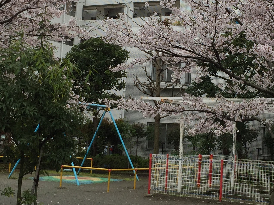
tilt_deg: +3.9
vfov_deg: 19.9
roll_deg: -2.9
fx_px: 586
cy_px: 86
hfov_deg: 26.3
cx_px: 168
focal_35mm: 74
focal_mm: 4.15
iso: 32
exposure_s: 1/791
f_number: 2.2
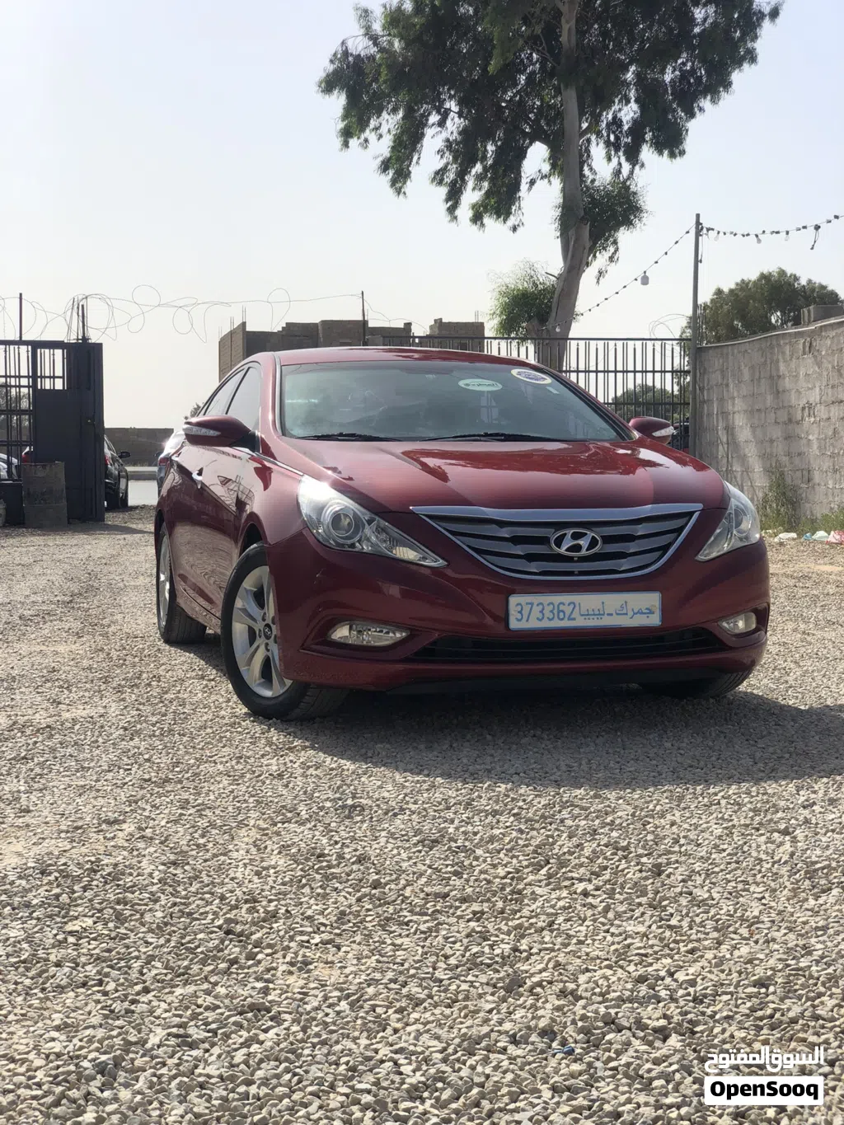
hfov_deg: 28.0
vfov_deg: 36.8
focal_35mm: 52
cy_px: 562
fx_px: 1690
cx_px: 422
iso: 16
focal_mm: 6
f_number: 2.4
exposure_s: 1/1453
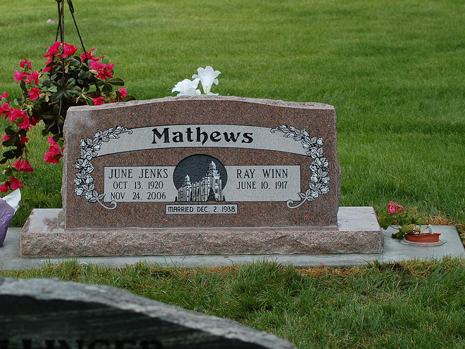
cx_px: 199
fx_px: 1599
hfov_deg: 16.5
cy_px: 172
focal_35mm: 119
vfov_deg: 12.5
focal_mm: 70
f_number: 5
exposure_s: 1/400
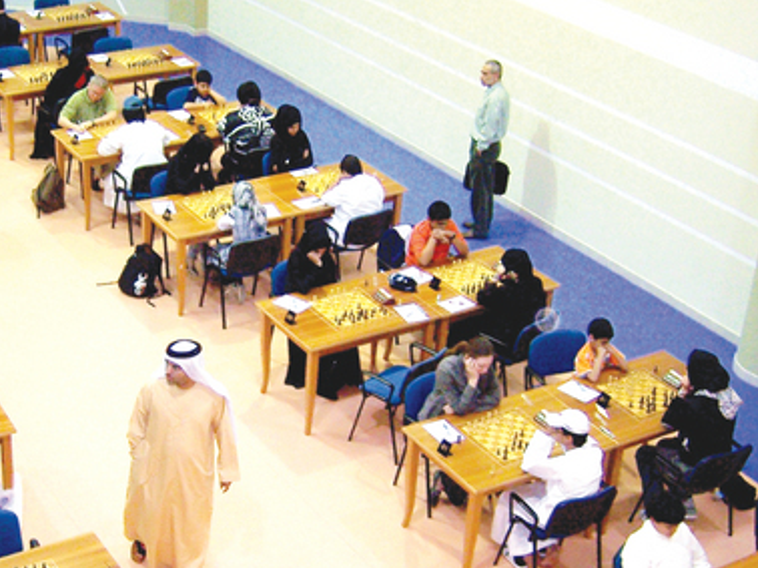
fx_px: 1335
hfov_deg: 31.3
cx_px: 215
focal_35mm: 61
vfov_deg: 24.0
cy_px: 317
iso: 125
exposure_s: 1/60
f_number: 2.8
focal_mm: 6.2
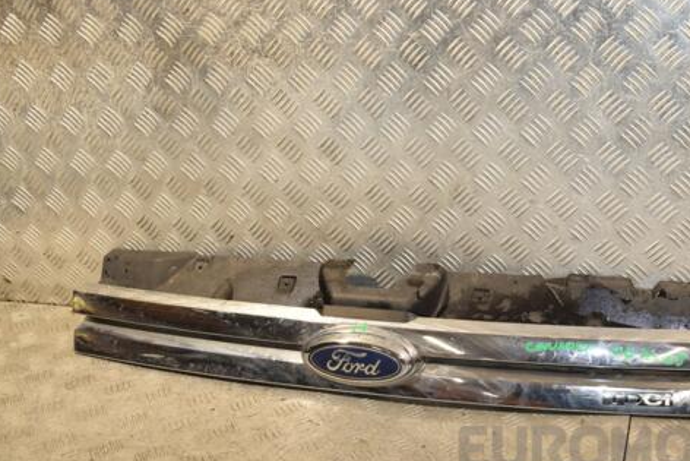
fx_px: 913
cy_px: 253
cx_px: 431
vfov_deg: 28.3
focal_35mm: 48
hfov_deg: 41.1
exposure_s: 1/200
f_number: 5.6
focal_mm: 25
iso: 800
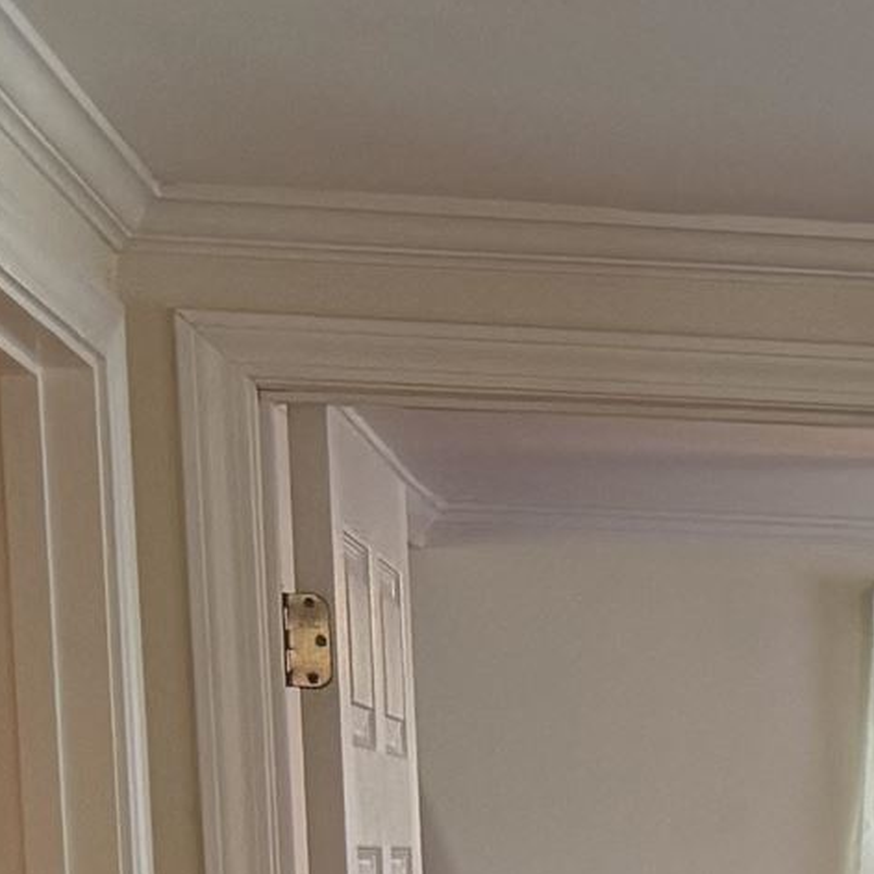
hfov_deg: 10.6
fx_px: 3942
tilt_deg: -6.3
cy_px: 1389
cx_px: 2211
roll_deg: -1.1
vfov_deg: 12.0
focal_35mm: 138
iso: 200
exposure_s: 1/60
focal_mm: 6.76
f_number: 1.78
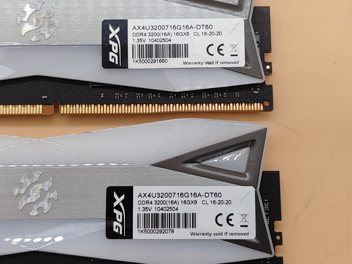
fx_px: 529
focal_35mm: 52
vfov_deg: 28.0
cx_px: 176
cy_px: 132
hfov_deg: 36.8
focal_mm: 4.36
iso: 50
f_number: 1.8
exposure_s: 1/134
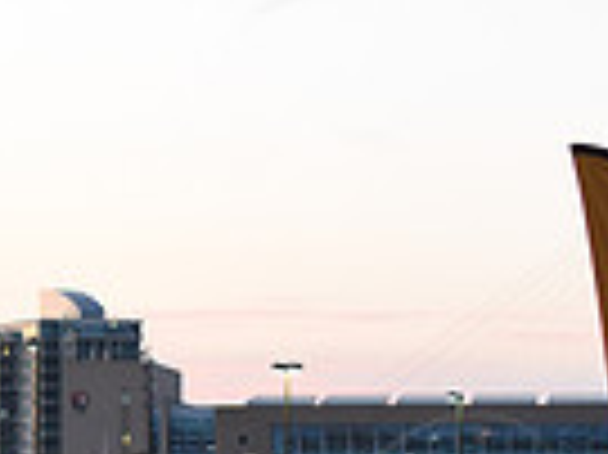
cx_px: -194
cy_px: 703
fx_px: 3633
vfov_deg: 7.0
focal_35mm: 207
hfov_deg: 9.4
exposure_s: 1/400
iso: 2500
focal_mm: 50
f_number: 2
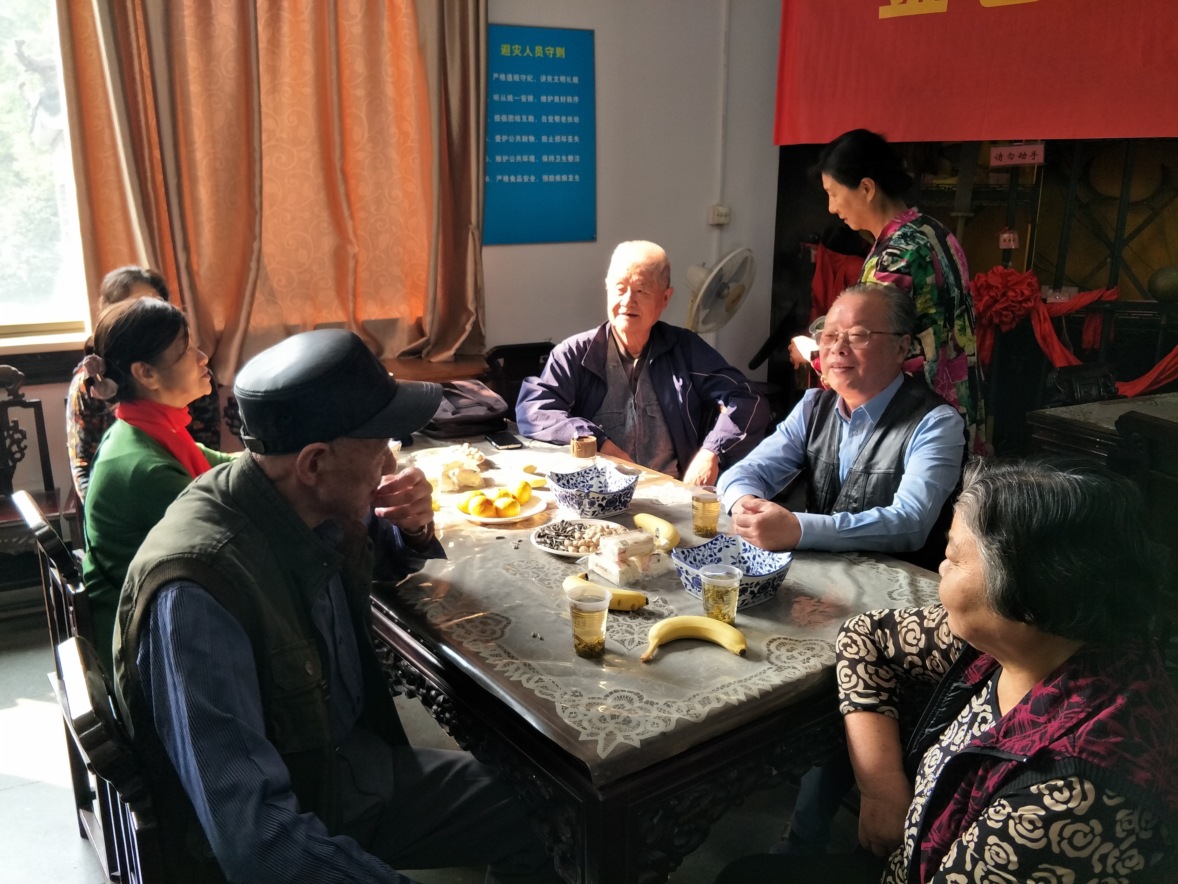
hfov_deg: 76.4
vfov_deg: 61.1
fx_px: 749
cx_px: 589
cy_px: 442
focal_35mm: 22
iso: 86
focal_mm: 3.79
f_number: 1.7
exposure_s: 1/50
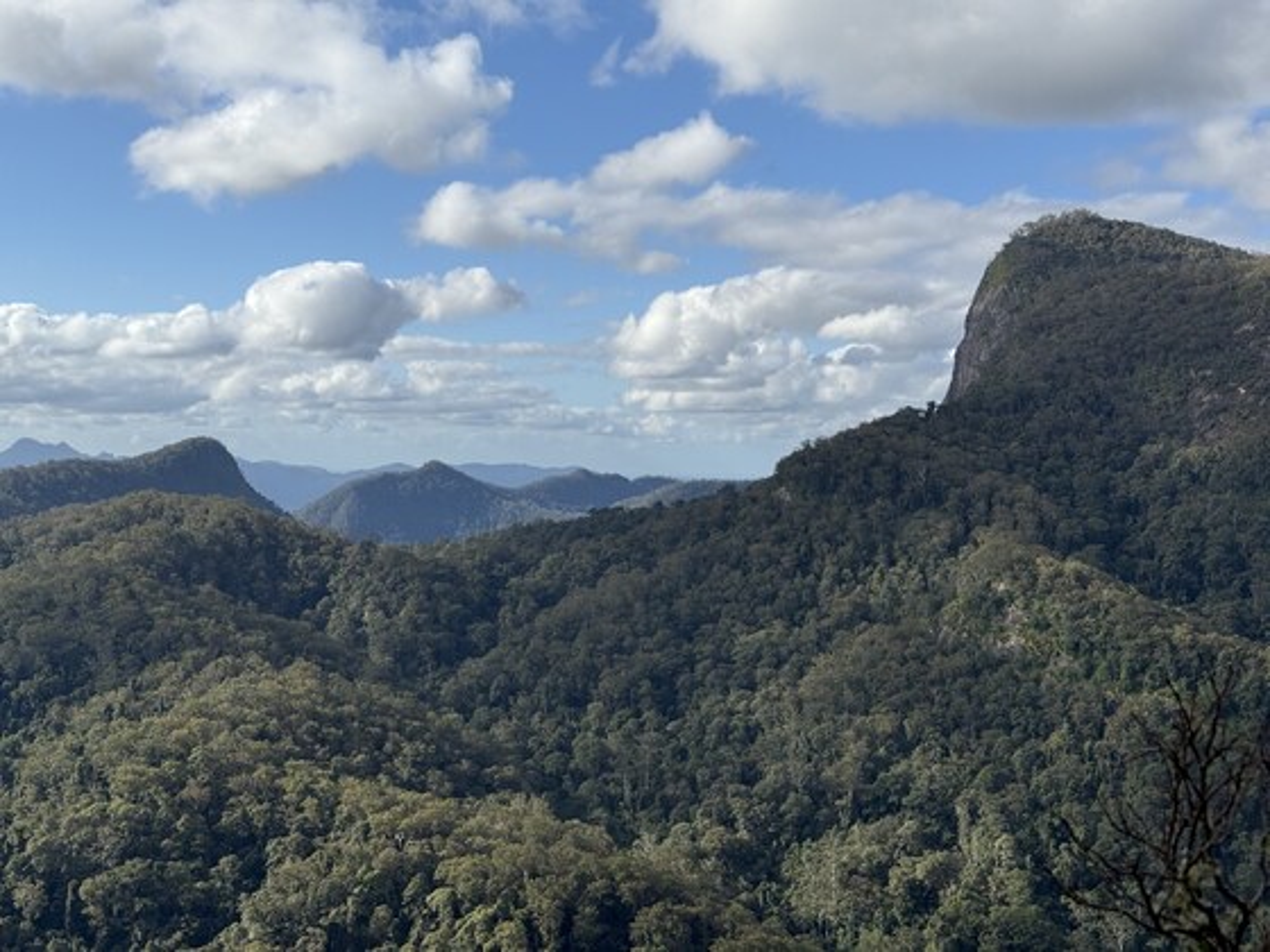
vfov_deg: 30.3
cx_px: 635
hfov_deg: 39.7
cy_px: 476
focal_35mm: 48
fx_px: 1761
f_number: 1.78
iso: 64
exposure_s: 1/4878
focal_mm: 6.76
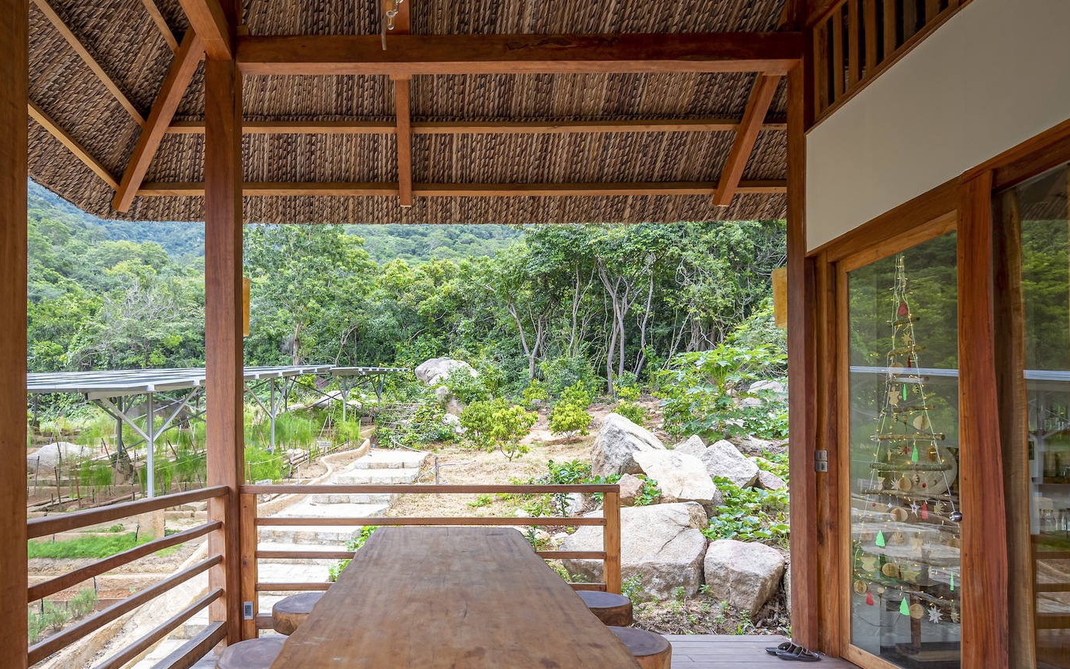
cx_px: 419
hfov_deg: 81.1
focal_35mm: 21
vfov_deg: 55.6
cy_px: 468
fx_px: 613
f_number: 9
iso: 100
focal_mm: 14
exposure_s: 1/25
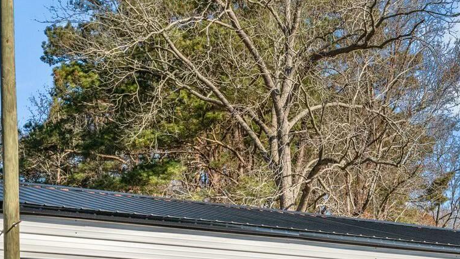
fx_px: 1074
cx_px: 328
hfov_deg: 24.0
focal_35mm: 88
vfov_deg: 13.1
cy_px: 364
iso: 250
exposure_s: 1/2000
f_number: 8
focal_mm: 31
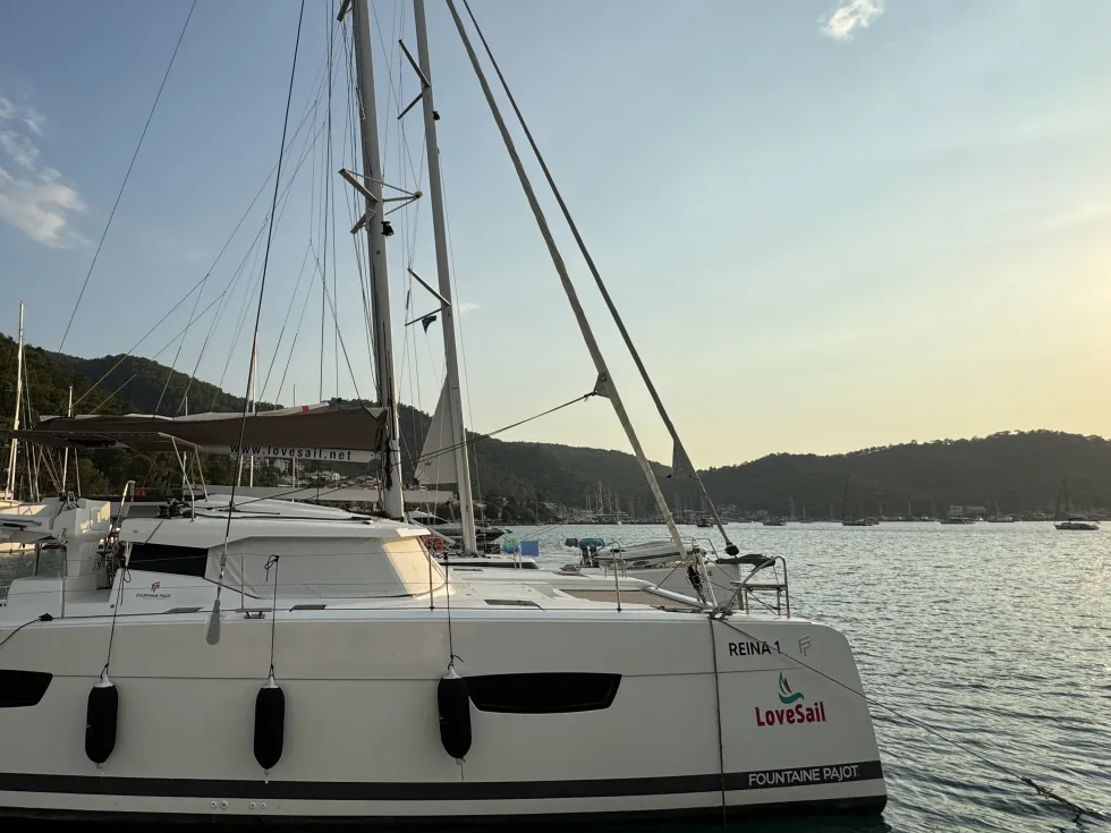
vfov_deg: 65.9
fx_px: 642
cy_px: 394
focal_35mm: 20
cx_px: 345
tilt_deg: +12.0
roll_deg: +0.1
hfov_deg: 78.3
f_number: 2.2
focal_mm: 2.22
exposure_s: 1/2770
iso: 50
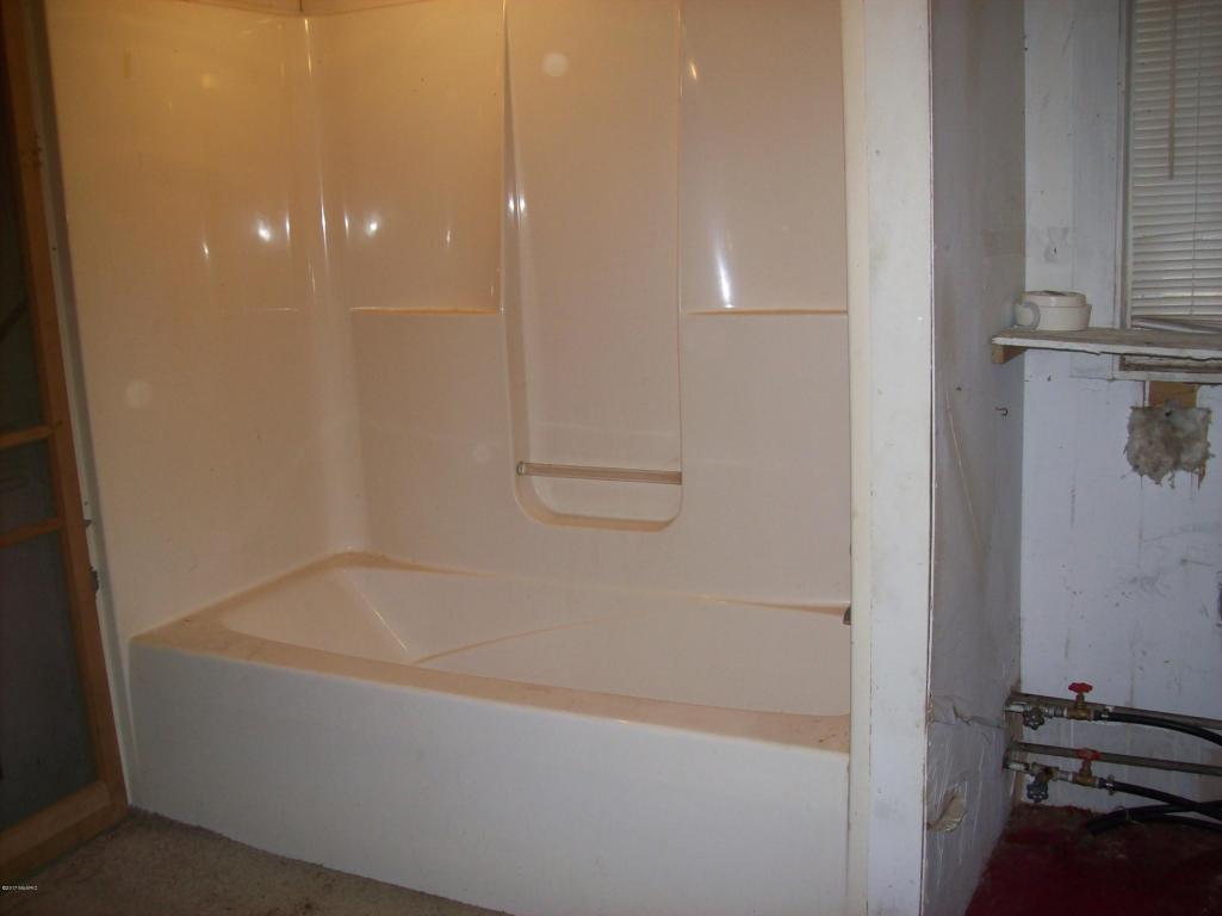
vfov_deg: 39.6
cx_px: 611
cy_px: 458
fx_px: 1270
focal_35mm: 36
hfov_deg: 51.4
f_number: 2.7
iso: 80
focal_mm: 6
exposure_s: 1/64
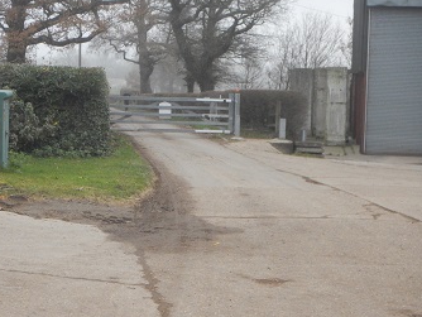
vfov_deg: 20.2
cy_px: 153
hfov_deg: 26.6
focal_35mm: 73
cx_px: 174
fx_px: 891
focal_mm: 11
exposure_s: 1/400
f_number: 4.4
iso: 800
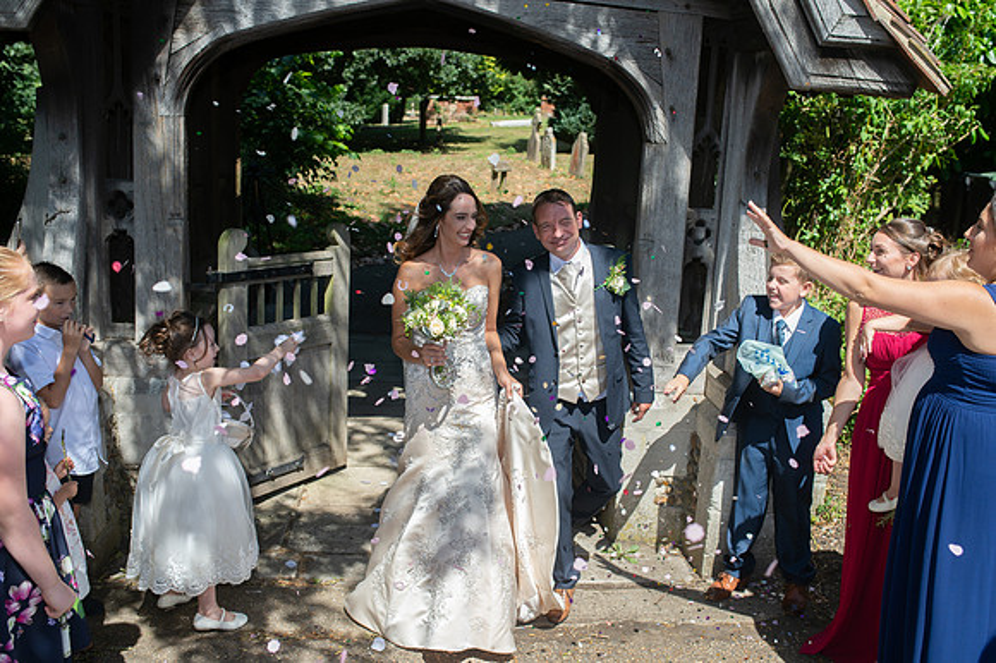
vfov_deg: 37.8
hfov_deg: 54.5
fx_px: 968
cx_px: 498
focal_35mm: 35
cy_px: 332
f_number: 4.5
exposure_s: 1/500
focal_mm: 35
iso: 100
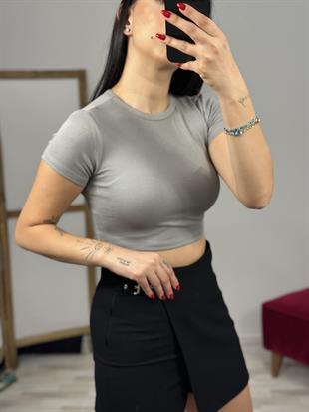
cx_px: 154
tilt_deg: -32.5
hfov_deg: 30.3
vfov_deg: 39.6
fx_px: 571
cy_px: 206
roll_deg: +3.1
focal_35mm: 48
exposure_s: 1/100
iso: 80
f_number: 1.78
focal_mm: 6.86
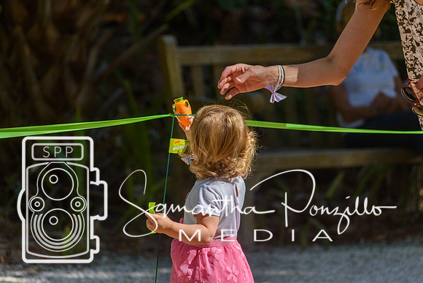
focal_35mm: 315
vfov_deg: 4.4
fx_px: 3702
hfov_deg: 6.5
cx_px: 212
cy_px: 142
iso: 400
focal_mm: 210
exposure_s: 1/1250
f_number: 5.6
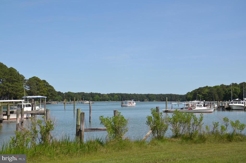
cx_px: 123
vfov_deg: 25.6
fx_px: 358
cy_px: 82
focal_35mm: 52
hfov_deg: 37.9
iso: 100
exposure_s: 1/320
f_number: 9
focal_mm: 35
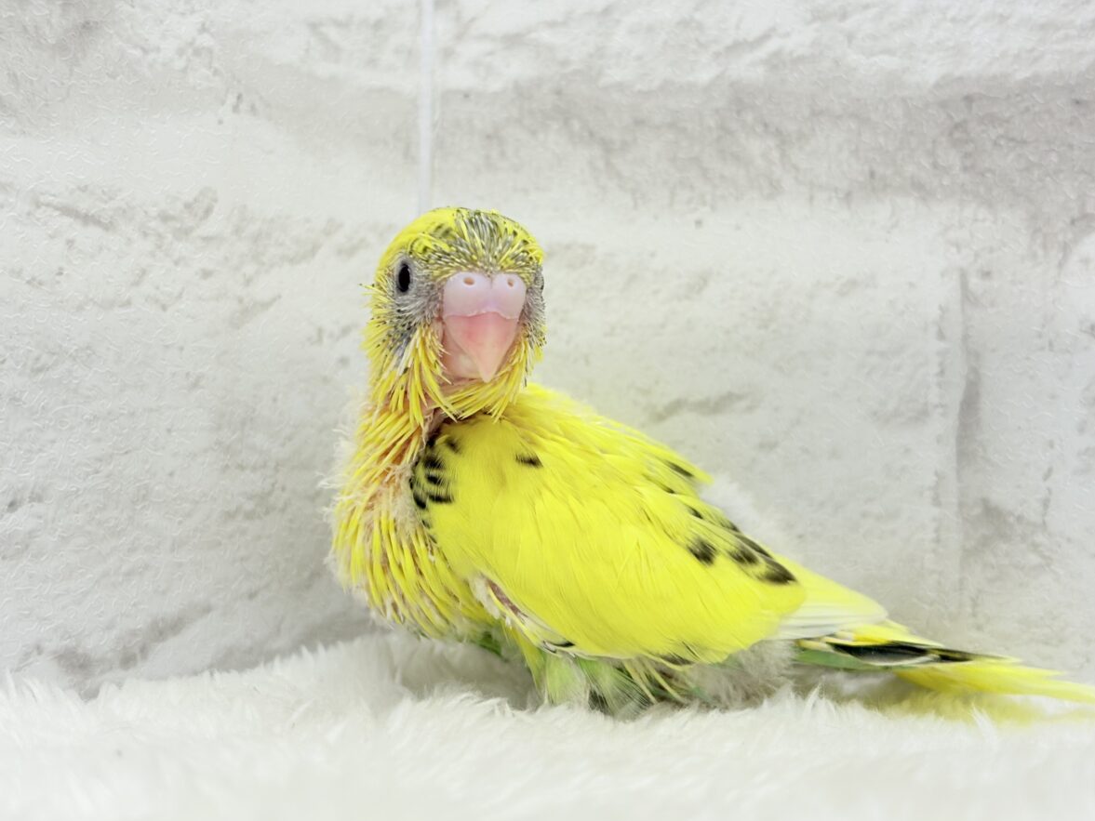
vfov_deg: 27.5
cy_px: 417
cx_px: 543
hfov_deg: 36.2
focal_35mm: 53
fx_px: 1677
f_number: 1.6
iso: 64
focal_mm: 5.96
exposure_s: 1/100
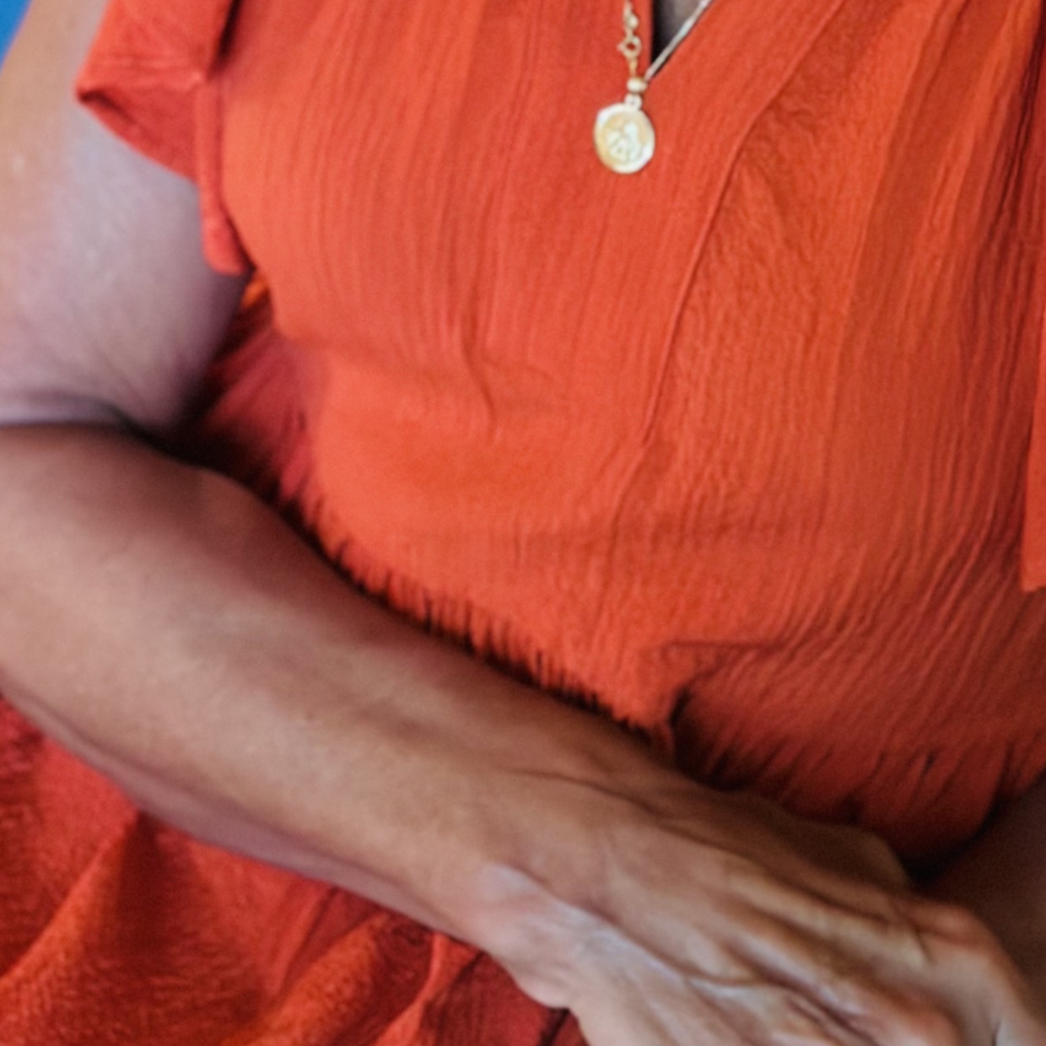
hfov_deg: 12.7
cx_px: 526
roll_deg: -1.9
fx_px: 4718
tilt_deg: -16.1
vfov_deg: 12.2
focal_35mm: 138
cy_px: -439
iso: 500
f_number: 1.78
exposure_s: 1/40
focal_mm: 6.86
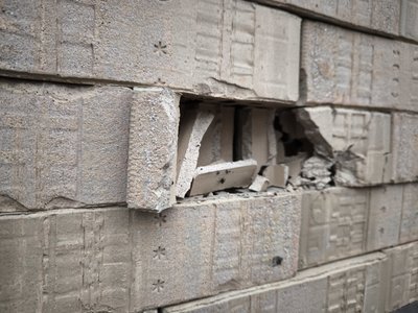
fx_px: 290
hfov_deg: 71.6
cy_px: 156
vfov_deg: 56.8
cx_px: 209
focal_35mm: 24
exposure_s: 1/100
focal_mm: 6.92
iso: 160
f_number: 1.9
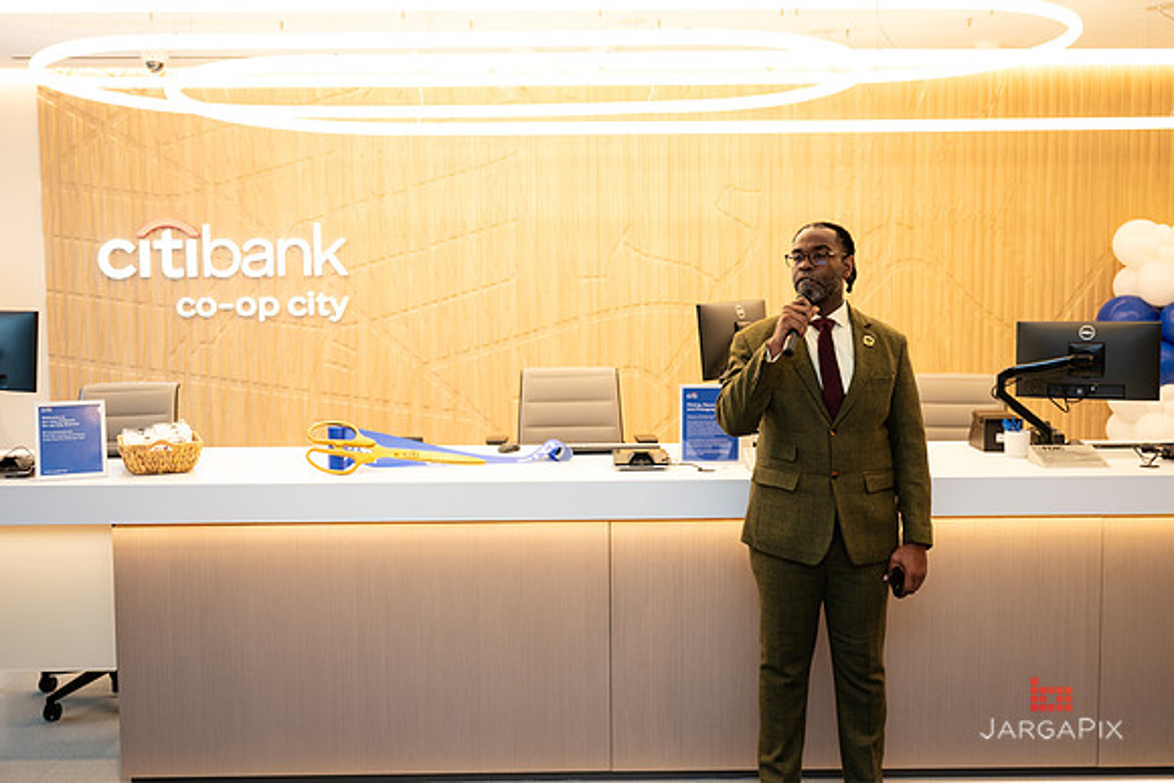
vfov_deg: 37.7
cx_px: 584
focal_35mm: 35
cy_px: 386
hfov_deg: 54.2
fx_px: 1146
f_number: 3.2
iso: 400
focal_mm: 33.5
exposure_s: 1/125
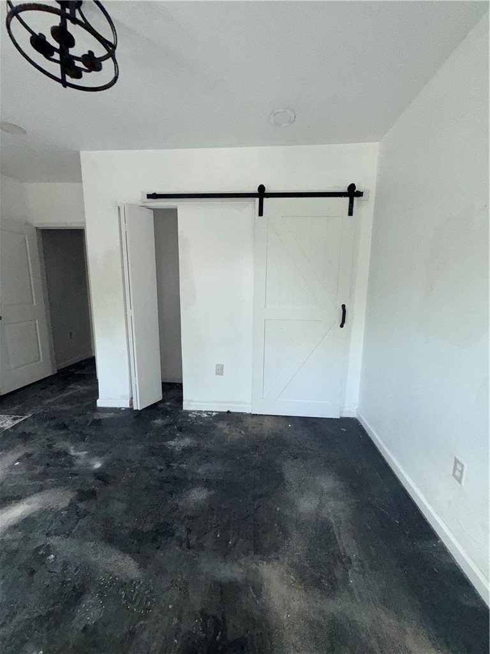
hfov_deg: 85.7
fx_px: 264
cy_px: 327
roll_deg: -1.2
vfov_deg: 102.1
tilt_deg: -8.6
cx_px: 245
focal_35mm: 14
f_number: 2.2
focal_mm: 2.22
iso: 200
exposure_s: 1/121
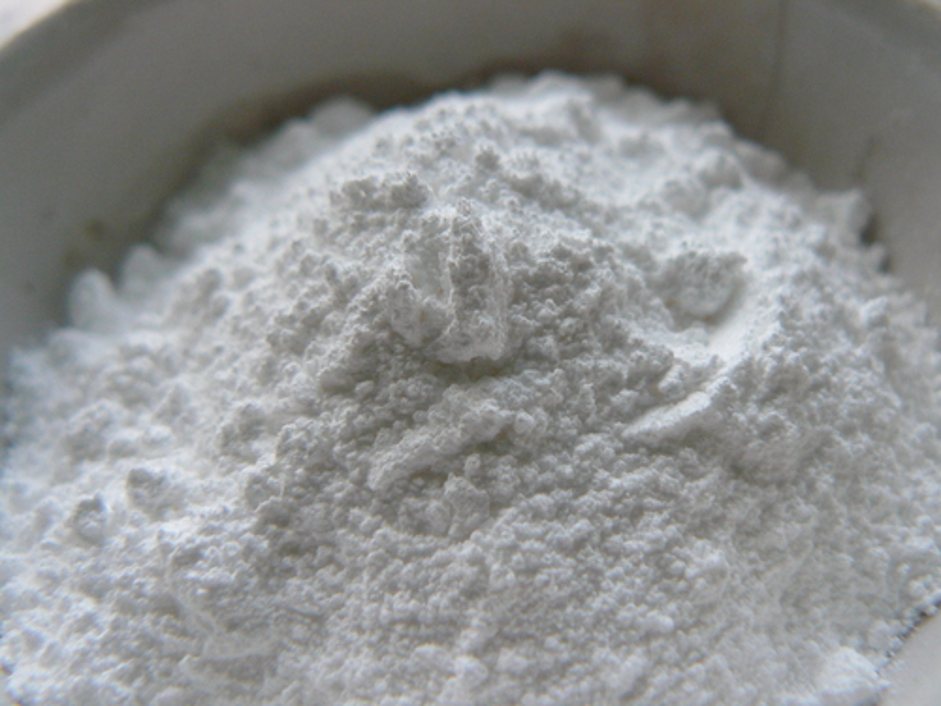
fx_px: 979
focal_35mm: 36
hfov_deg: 51.4
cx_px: 470
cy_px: 353
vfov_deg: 39.7
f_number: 2.8
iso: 200
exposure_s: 1/60
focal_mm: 6
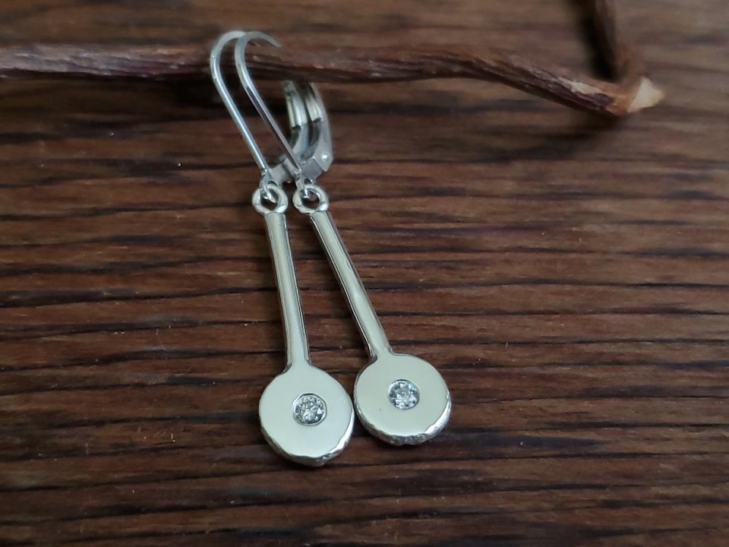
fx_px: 548
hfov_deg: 67.3
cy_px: 274
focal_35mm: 26
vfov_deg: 53.1
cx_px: 364
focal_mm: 4.3
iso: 200
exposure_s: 1/50
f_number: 1.5
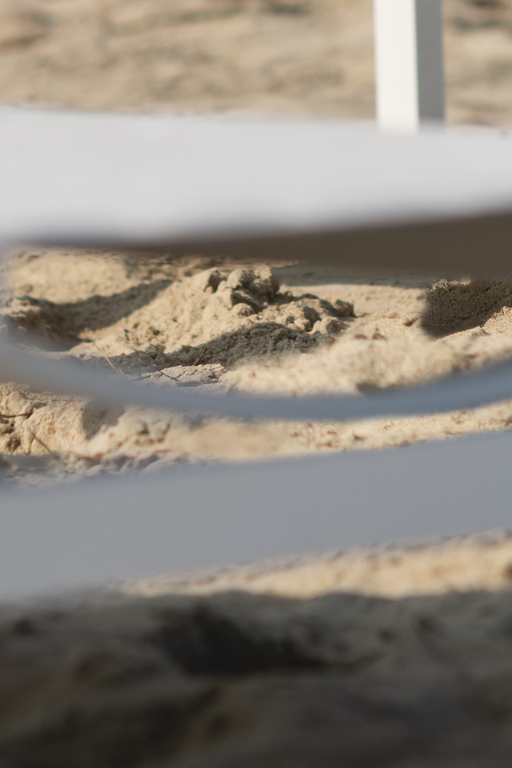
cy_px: -247
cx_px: 434
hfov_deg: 3.8
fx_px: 7765
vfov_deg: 5.6
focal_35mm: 364
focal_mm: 85
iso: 100
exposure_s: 1/6400
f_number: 2.8
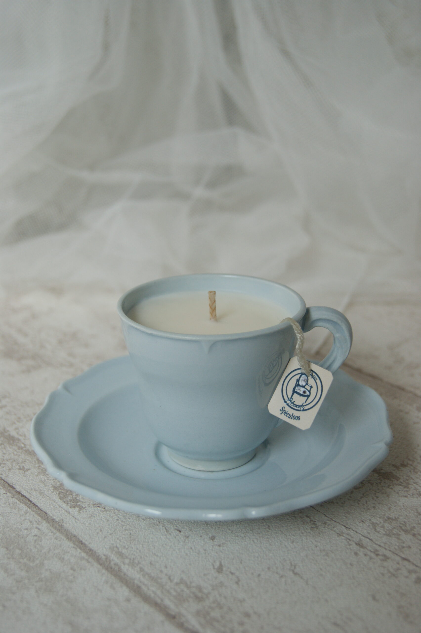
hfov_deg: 25.7
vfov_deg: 37.9
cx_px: 210
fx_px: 922
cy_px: 316
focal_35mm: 52
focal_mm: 35
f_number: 5
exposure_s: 1/60
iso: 200
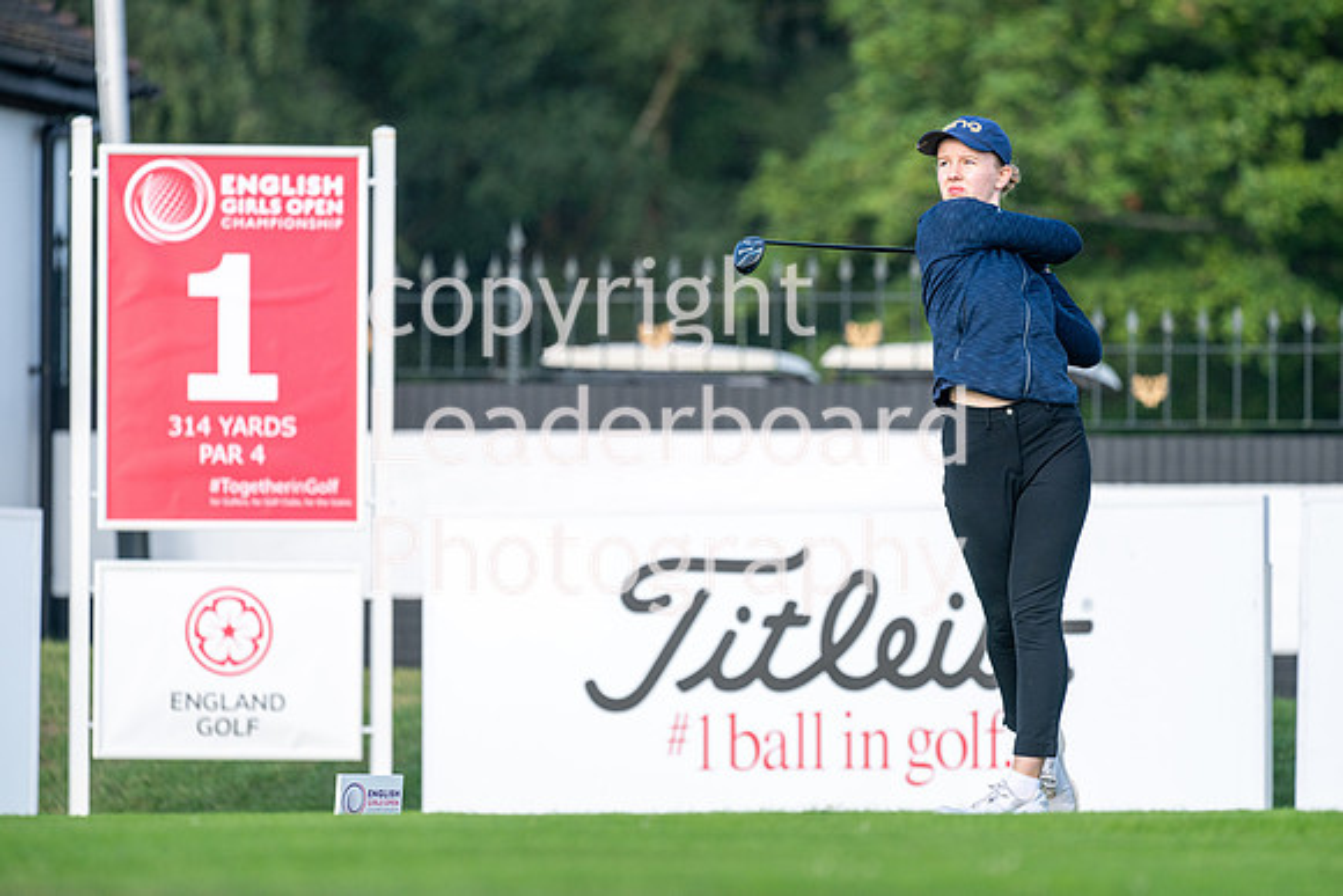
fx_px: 11194
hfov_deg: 6.9
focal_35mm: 300
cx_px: 672
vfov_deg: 4.6
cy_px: 448
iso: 400
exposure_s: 1/1250
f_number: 5
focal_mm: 300
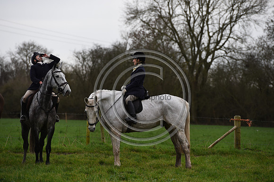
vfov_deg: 6.9
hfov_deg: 10.3
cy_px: 91
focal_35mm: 200
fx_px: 1521
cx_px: 137
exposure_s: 1/1250
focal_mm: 200
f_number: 5.6
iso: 720
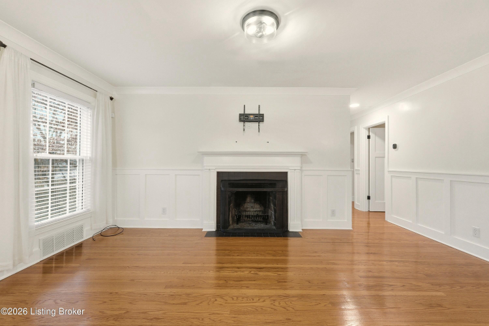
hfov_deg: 100.4
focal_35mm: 15
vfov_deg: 77.3
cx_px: 244
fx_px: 204
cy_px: 163
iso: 400
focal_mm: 10
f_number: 9
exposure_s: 1/125
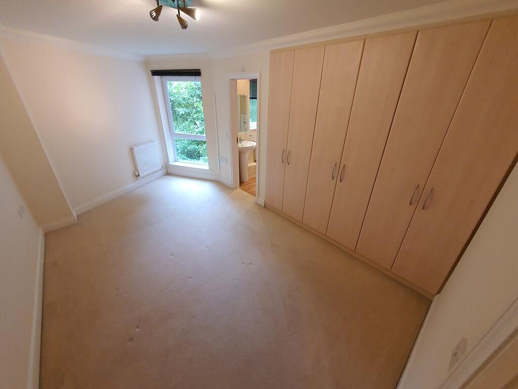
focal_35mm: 13
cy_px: 194
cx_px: 259
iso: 250
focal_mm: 1.8
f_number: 2.2
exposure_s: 1/50
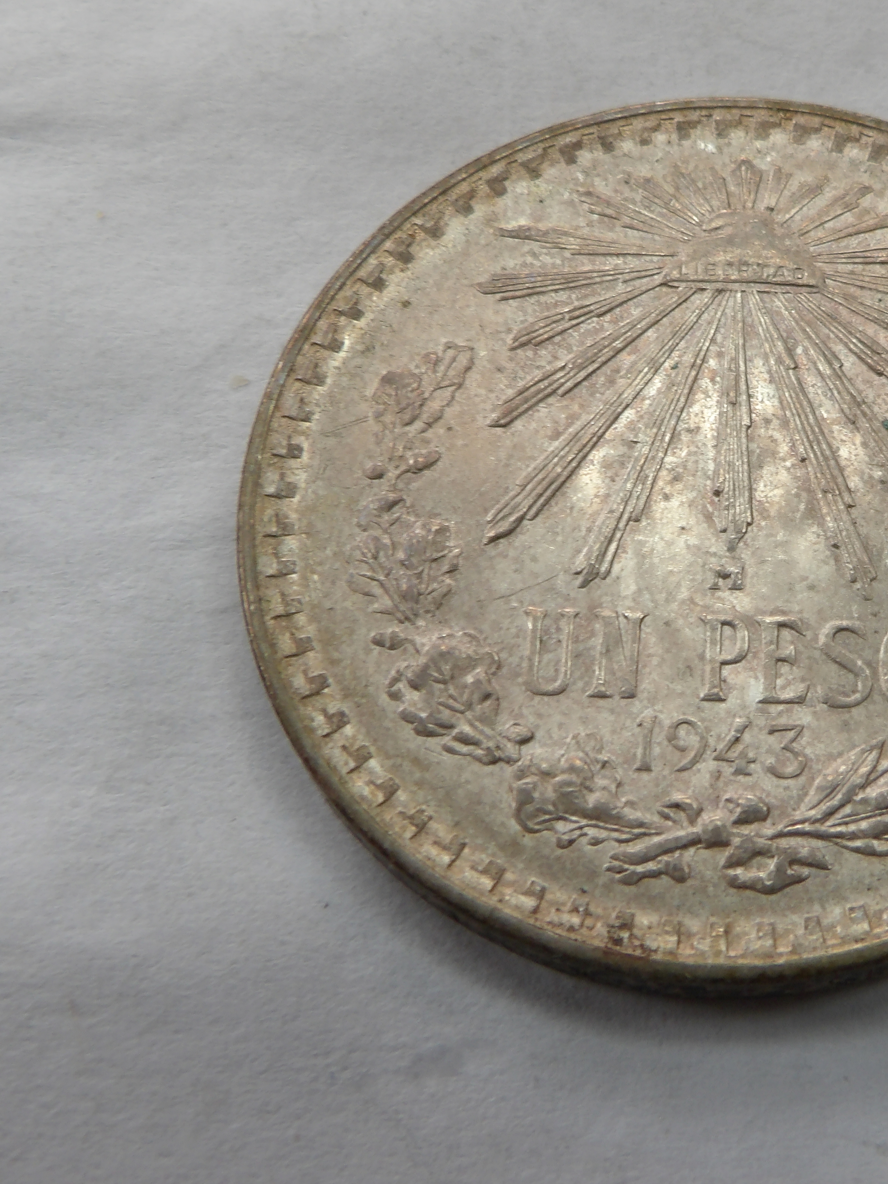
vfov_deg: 34.3
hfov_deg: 25.5
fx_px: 1915
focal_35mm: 56
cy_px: 516
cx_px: 755
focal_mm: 6.2
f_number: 4.5
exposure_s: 1/43
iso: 100
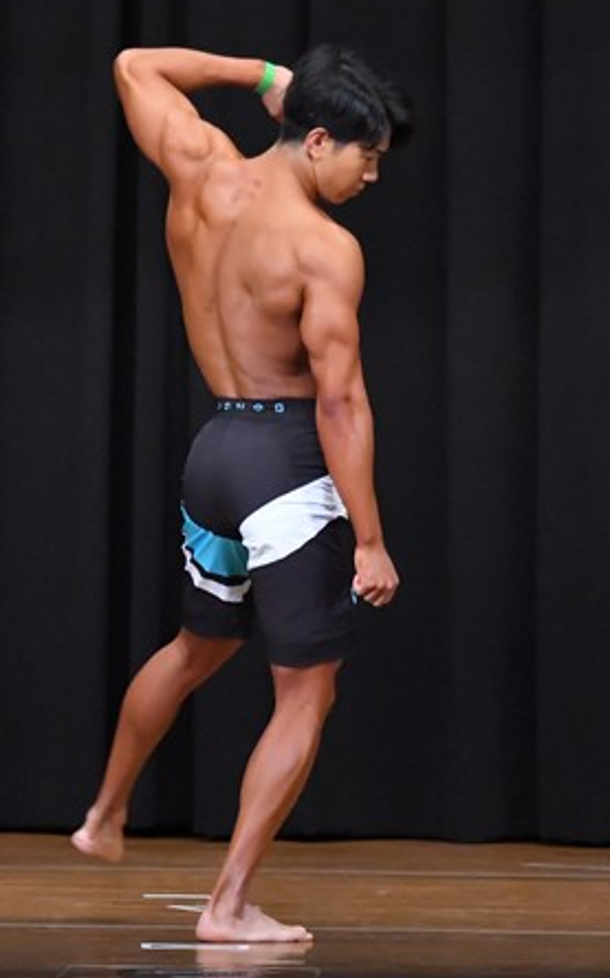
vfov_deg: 5.4
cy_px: 469
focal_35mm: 386
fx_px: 10281
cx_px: 149
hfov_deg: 3.4
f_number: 5.6
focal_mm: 145
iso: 8000
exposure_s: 1/400
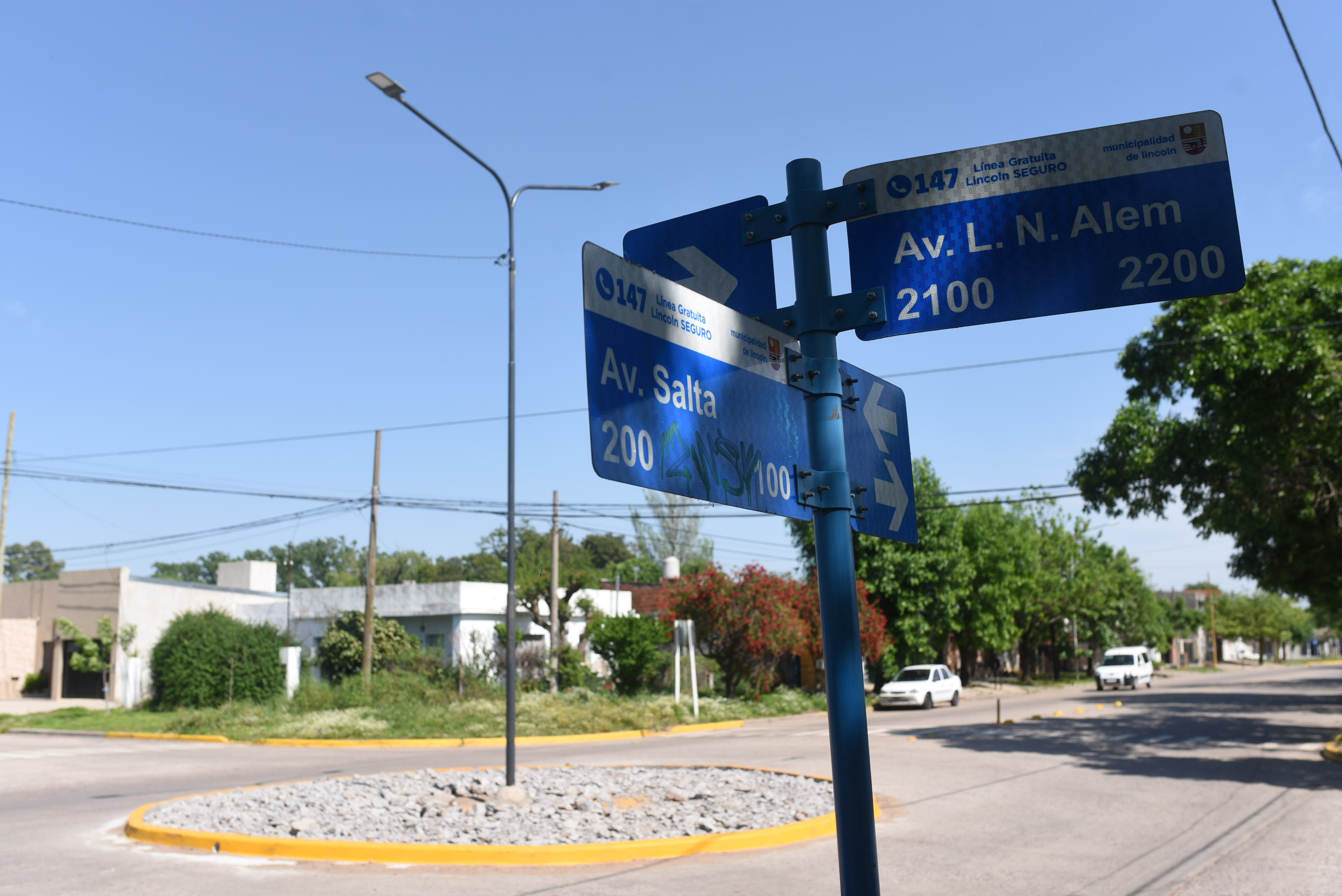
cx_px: 671
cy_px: 448
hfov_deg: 54.4
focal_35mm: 35
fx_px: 1305
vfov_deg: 37.9
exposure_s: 1/1000
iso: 200
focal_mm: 35
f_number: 5.6
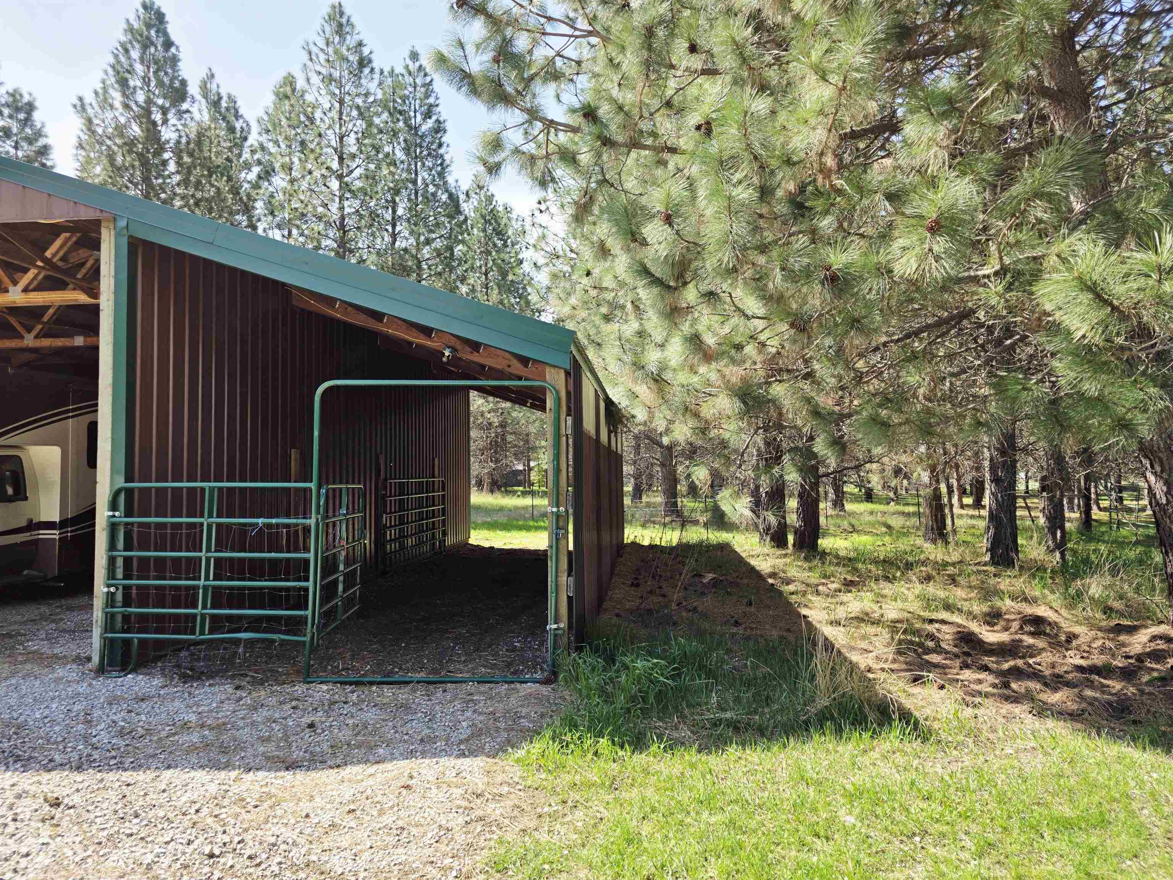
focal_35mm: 23
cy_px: 440
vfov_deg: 58.9
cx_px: 586
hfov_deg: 73.9
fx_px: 779
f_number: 1.7
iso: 80
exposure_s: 1/3333
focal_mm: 6.3
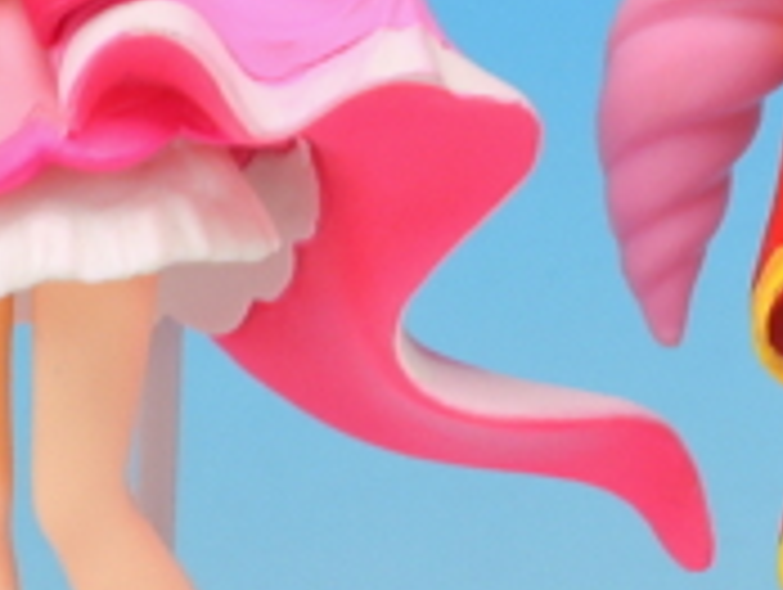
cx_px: 626
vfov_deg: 5.1
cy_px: 99
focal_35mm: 293
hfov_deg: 6.7
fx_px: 6637
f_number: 7.1
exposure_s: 1/1.6
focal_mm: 18.2
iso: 80
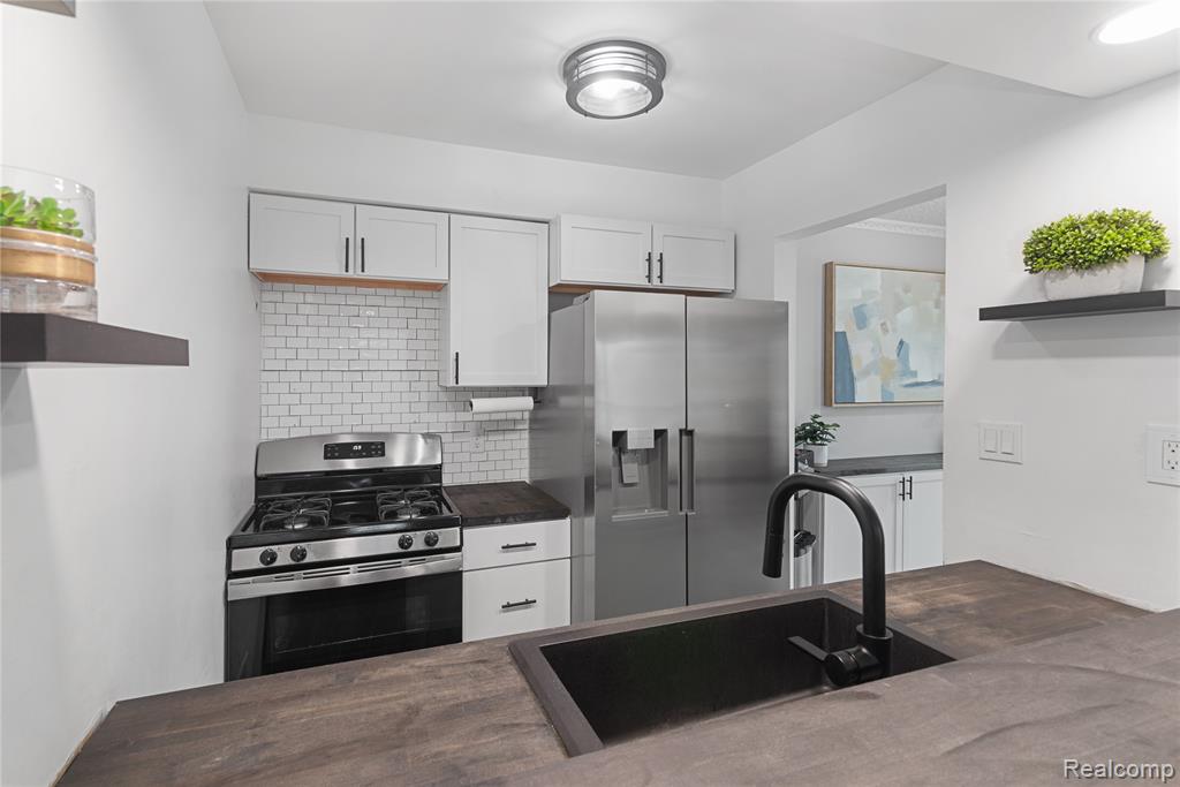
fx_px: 557
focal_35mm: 17
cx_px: 590
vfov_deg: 70.5
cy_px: 394
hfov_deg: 93.3
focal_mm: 17
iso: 320
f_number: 9
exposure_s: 1/6
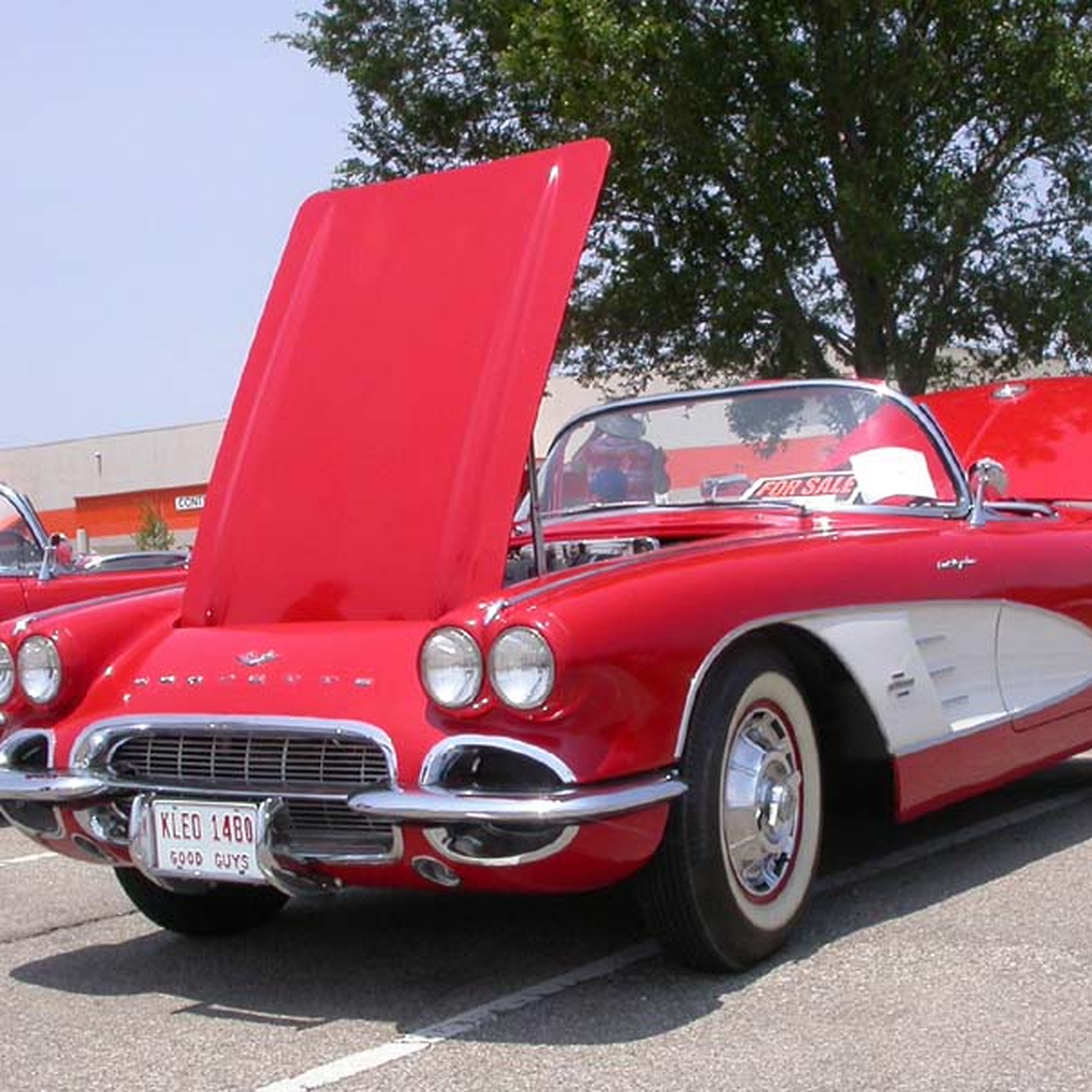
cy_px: 580
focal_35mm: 57
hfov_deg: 30.0
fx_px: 2034
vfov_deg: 30.0
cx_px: 637
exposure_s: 1/323
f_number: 7.5
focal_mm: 7.85
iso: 100
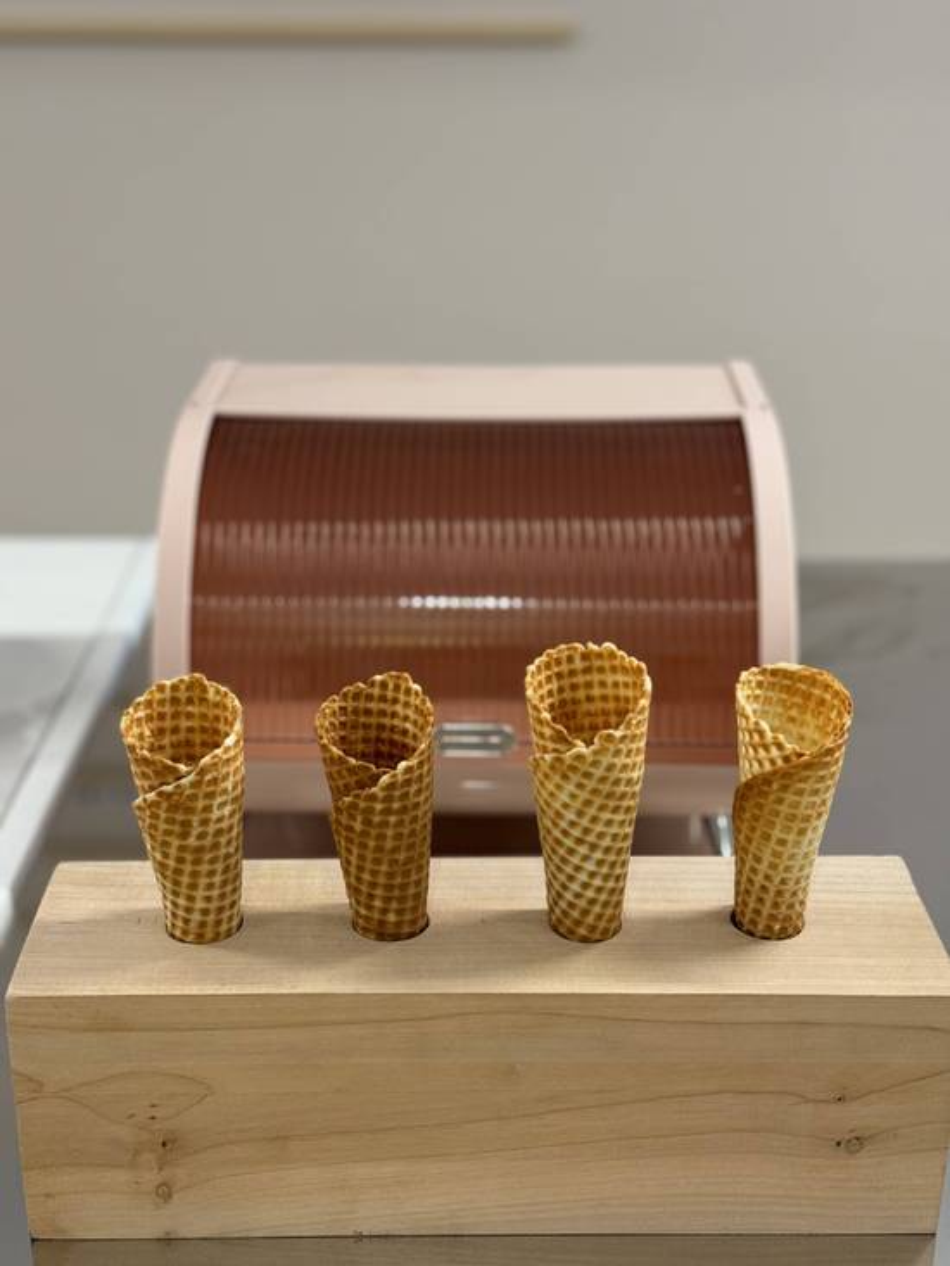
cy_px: 633
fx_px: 1756
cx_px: 475
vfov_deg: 39.7
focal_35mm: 48
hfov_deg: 30.3
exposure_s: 1/60
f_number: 1.78
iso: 100
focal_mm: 6.86
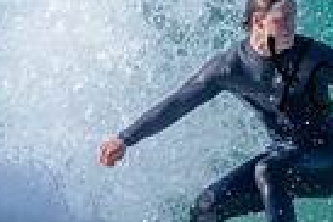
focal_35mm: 3387
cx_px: 518
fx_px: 31292
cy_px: 52
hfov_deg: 0.6
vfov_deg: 0.4
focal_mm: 800
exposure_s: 1/2500
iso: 450
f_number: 6.3
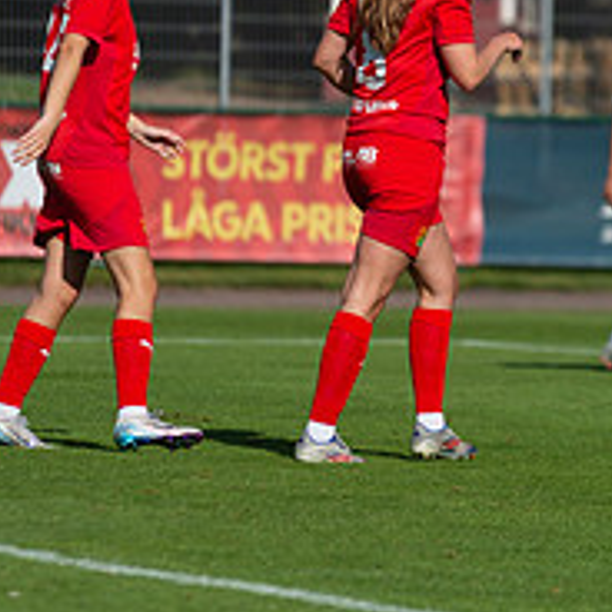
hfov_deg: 3.3
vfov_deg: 3.3
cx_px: 459
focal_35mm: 535
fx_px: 10701
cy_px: 63
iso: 100
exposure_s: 1/3200
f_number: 3.2
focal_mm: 200
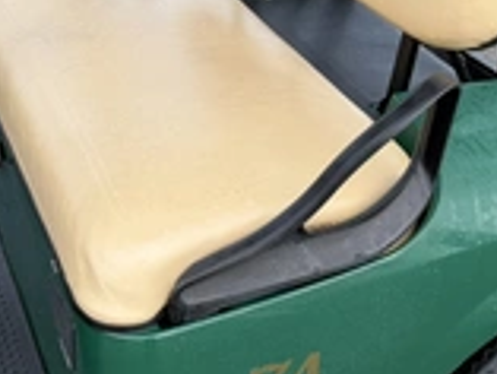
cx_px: 193
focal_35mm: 61
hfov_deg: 31.5
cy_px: 92
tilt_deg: -31.2
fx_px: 876
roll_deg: -0.2
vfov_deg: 23.8
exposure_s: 1/121
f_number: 1.78
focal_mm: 6.76
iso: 100
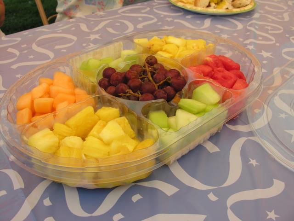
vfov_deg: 40.7
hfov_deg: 52.6
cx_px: 147
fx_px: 297
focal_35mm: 35
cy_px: 110
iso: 50
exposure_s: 1/131
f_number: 4.5
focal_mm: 8.9
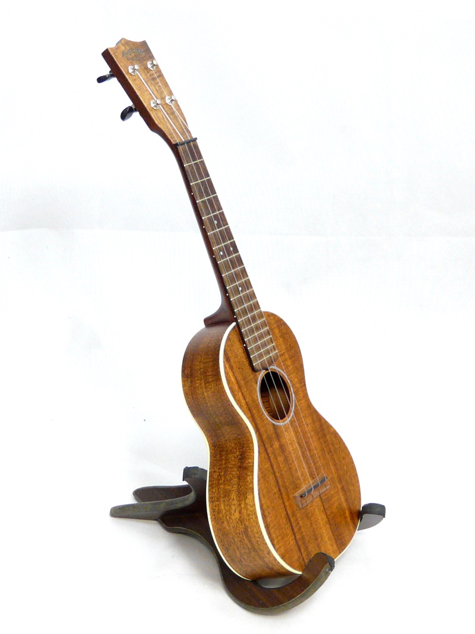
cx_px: 238
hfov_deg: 34.3
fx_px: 770
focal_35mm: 42
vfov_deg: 44.8
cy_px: 317
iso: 200
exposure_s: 1/6
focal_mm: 6.8
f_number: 3.2
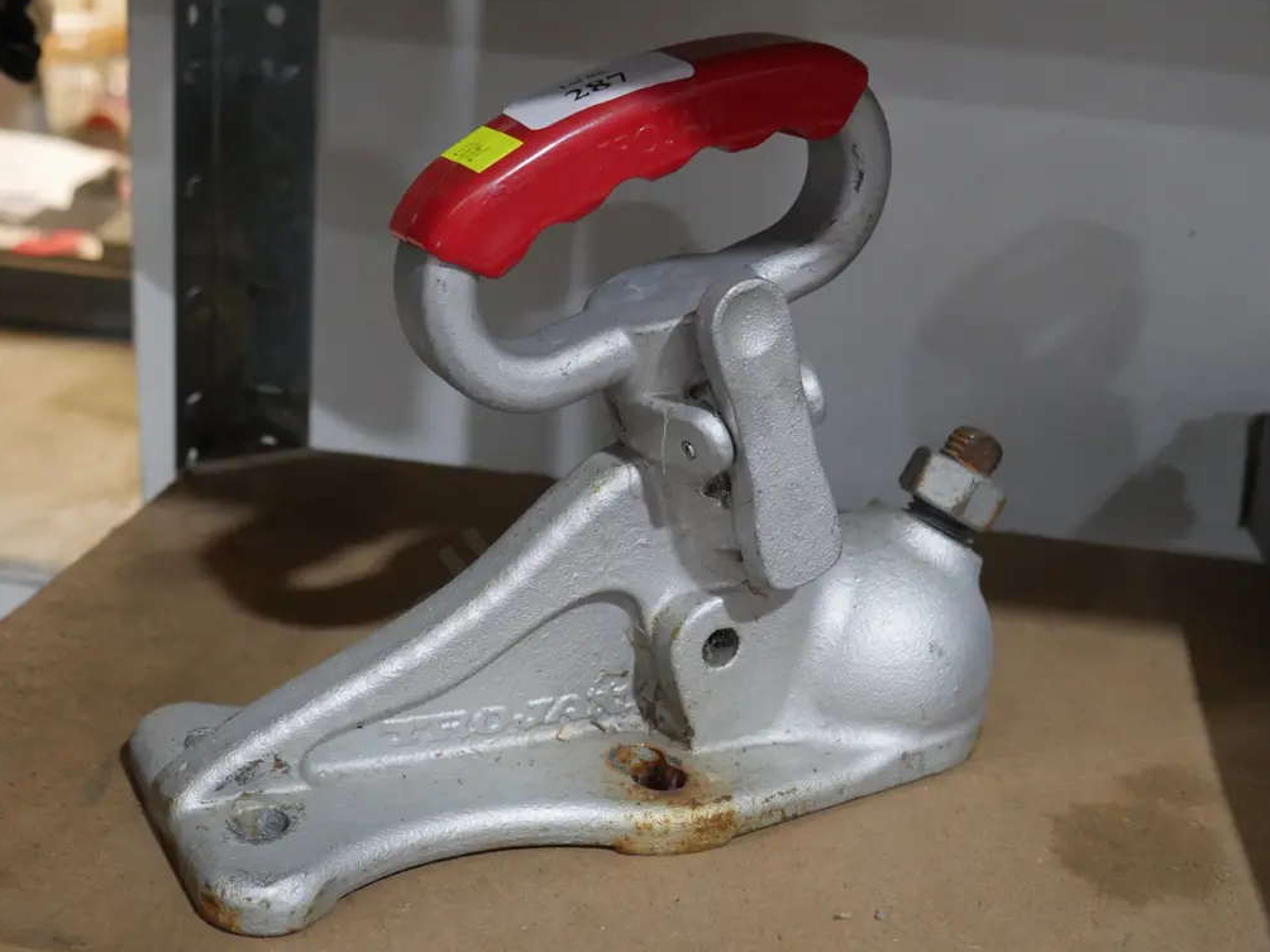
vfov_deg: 28.6
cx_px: 640
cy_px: 467
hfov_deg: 37.5
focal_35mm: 51
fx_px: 1871
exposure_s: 1/60
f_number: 5.3
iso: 2000
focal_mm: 25
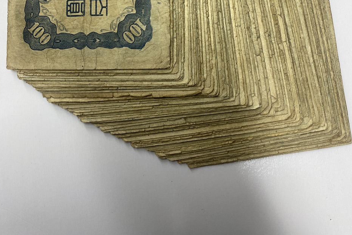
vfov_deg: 33.1
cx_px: 175
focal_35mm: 37
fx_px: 362
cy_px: 2
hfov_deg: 51.9
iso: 40
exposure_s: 1/100
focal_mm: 4.25
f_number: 1.8
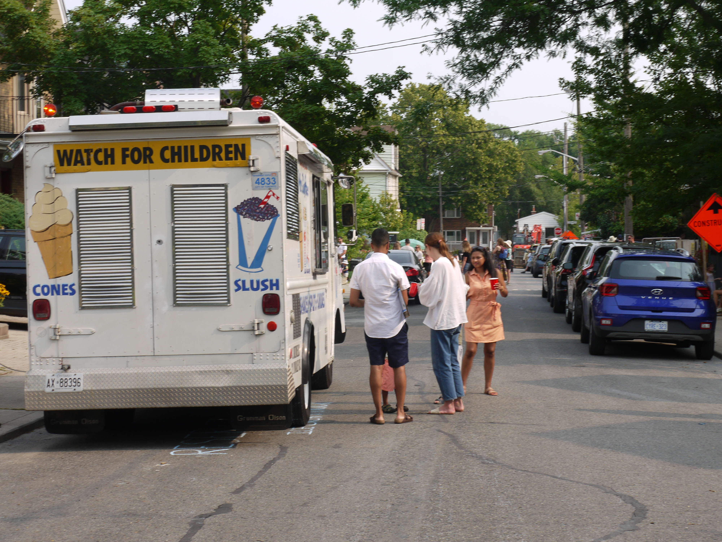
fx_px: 1460
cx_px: 361
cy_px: 271
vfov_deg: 21.0
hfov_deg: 27.8
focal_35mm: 70
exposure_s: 1/50
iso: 100
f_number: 14
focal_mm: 35
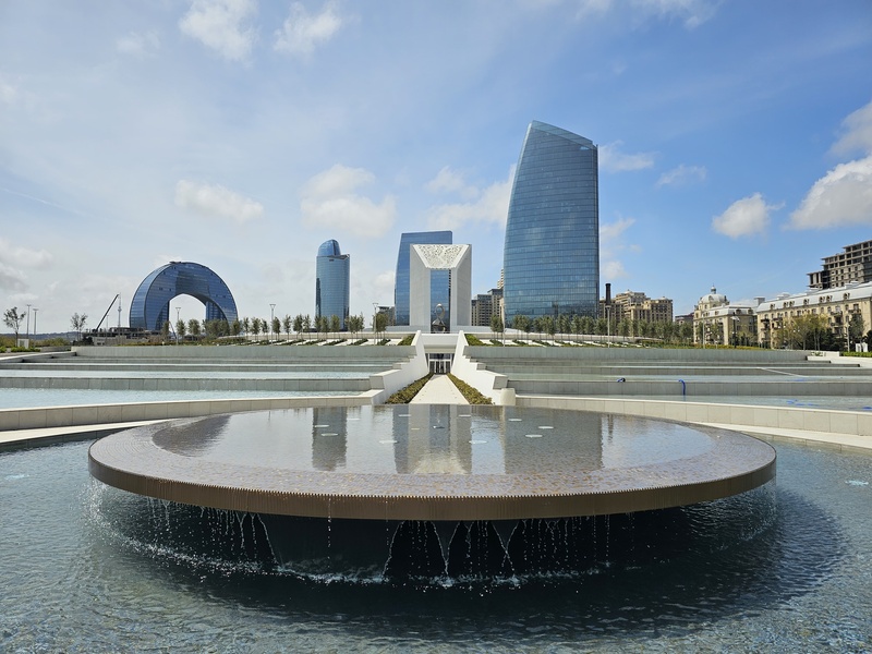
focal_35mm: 23
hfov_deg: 73.9
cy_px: 327
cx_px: 436
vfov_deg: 58.9
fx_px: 579
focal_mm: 6.3
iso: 10
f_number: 1.7
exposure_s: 1/1623
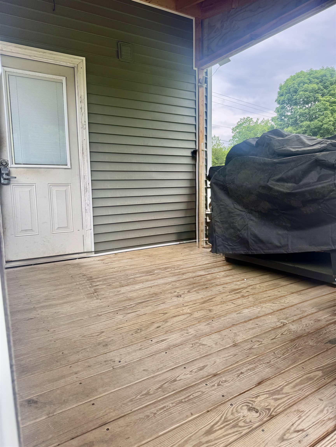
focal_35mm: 24
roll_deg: +1.3
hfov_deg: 56.8
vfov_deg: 71.6
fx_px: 311
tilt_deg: -7.4
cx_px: 168
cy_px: 224
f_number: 1.78
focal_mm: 6.76
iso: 80
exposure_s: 1/282
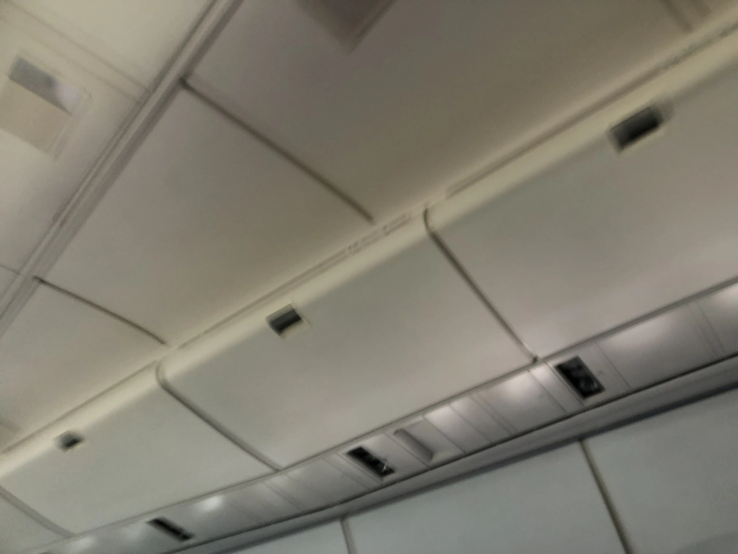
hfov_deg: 63.4
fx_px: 597
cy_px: 277
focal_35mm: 28
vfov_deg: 49.7
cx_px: 369
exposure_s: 1/60
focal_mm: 4
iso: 160
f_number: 1.8
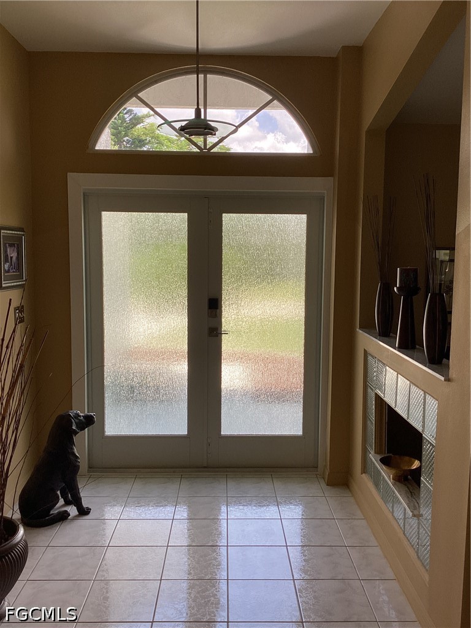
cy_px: 314
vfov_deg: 58.4
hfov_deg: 45.4
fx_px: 562
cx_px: 236
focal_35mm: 31
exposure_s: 1/120
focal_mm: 3.3
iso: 25
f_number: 2.4
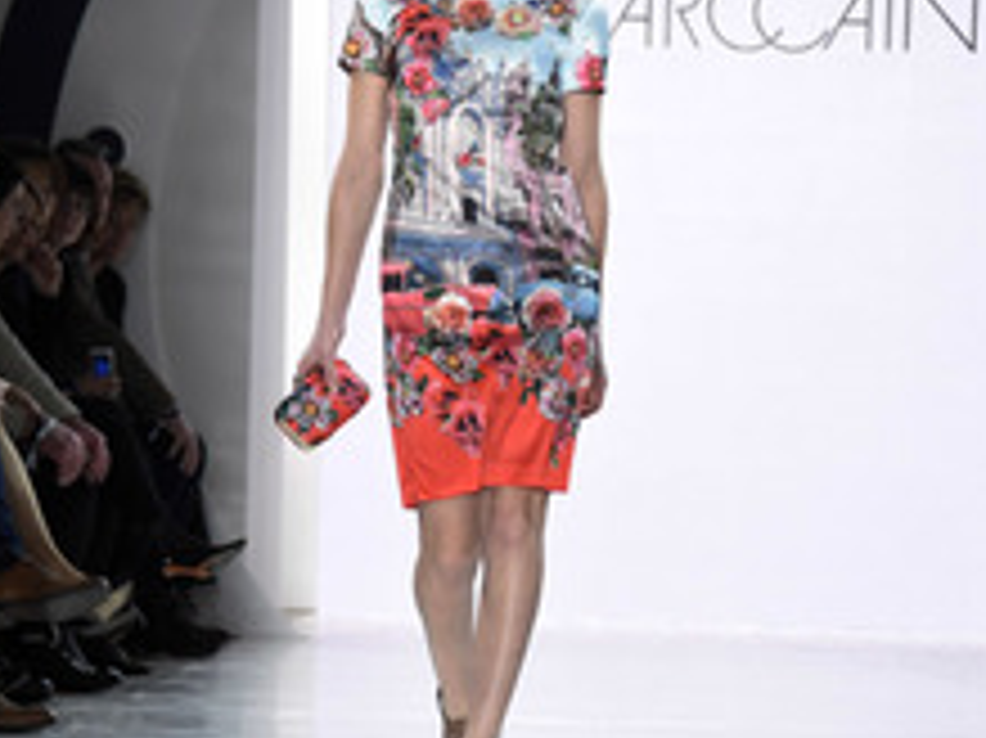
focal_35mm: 267
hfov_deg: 7.4
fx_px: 7601
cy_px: 382
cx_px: 443
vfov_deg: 5.6
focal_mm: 135
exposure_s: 1/320
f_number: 5.6
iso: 4000
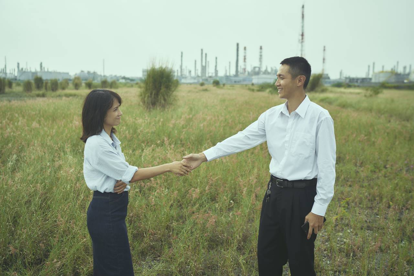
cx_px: 207
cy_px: 138
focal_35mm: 35
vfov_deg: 37.8
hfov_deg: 54.4
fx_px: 402
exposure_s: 1/3200
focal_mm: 35
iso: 100
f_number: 2.5
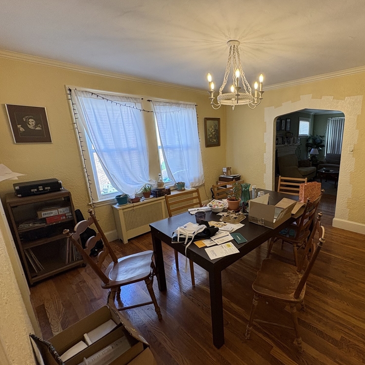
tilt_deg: -13.2
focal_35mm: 17
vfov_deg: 84.0
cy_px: 186
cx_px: 242
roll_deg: +1.6
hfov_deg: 81.3
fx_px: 203
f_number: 2.2
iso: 200
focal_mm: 2.22
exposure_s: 1/60
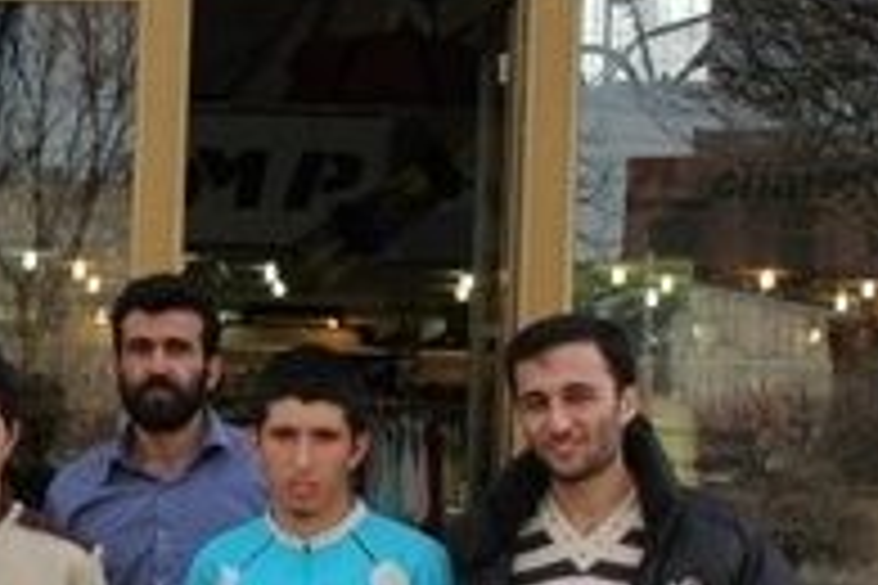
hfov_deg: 15.1
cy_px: 551
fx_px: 3146
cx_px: -293
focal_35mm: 129
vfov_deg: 10.6
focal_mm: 28
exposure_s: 1/125
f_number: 9
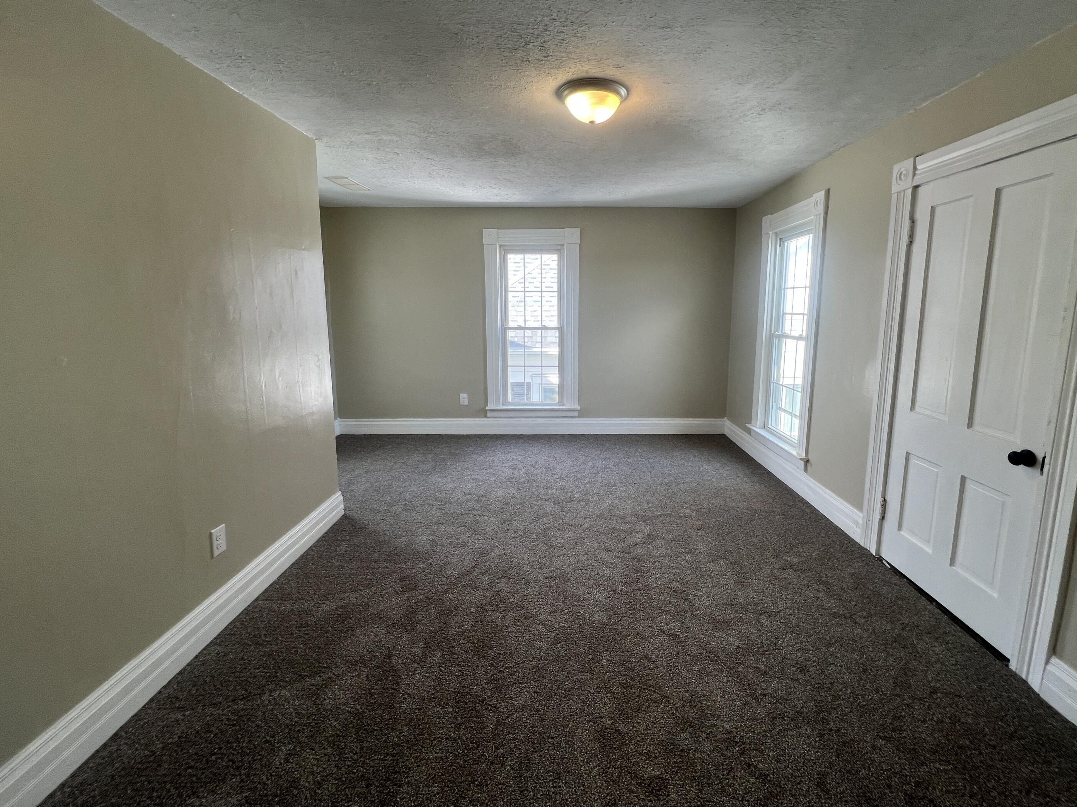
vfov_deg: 85.5
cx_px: 576
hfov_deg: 101.9
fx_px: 436
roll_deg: -0.5
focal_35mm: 14
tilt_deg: -9.9
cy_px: 374
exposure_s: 1/120
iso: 64
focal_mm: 1.57
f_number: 1.8
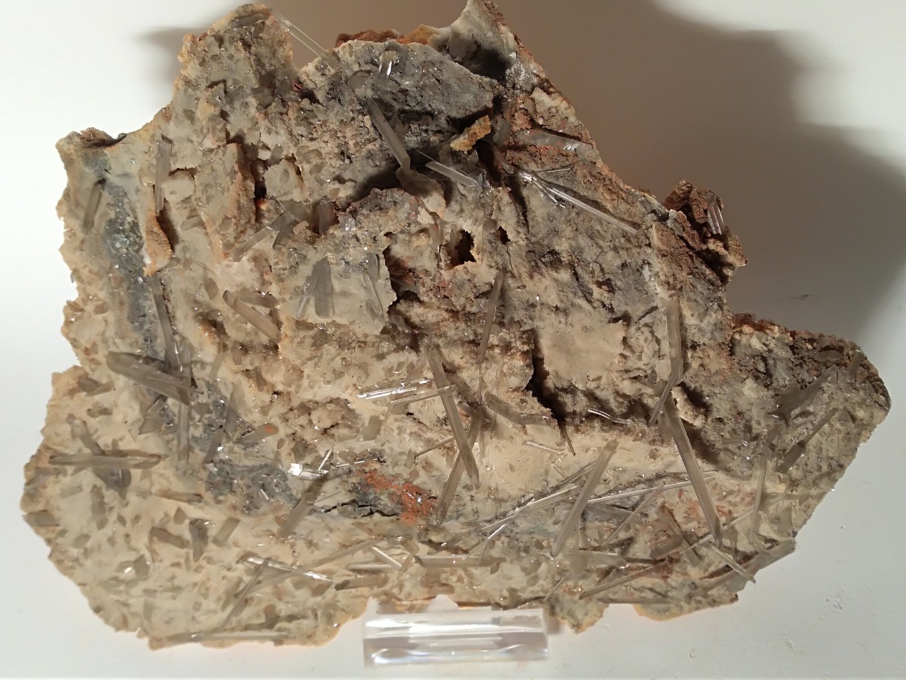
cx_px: 453
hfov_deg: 67.3
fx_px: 680
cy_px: 340
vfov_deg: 53.1
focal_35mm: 26
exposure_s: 1/114
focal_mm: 3.54
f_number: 2
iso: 100
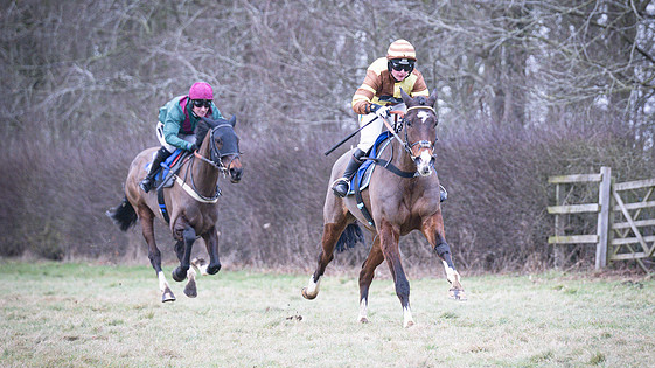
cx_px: 432
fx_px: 4201
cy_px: 202
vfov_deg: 5.0
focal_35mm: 242
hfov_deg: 8.9
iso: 400
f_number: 2.8
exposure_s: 1/1250
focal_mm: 105
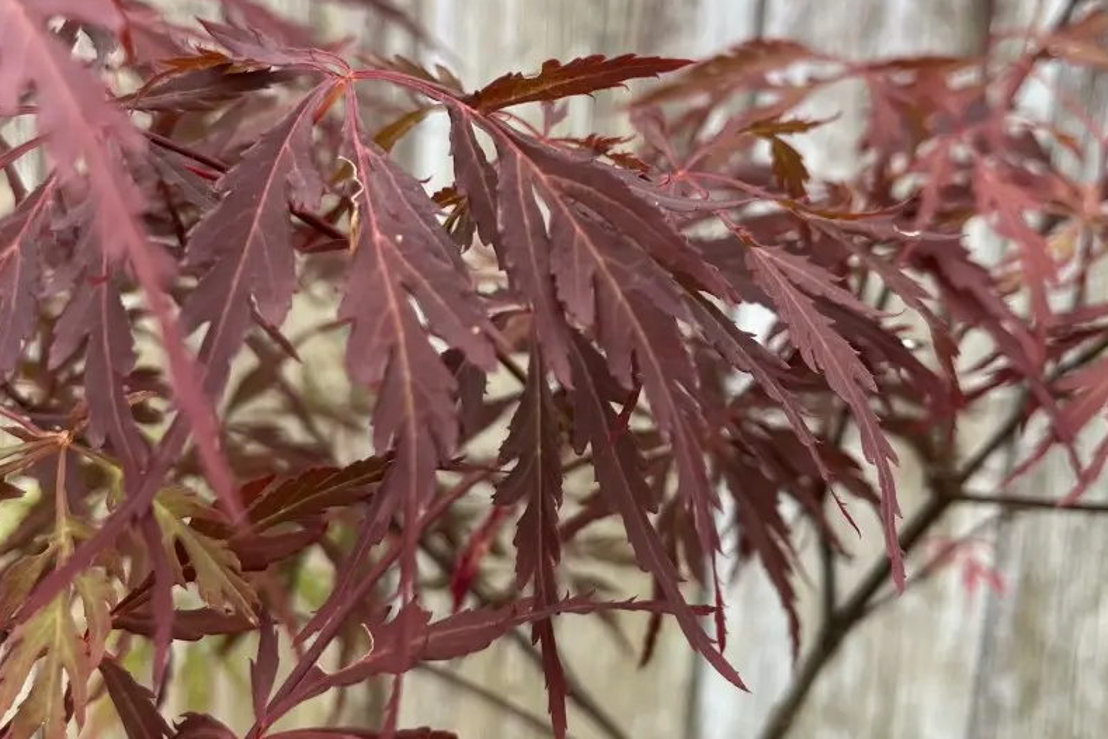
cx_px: 562
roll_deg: -5.6
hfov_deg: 51.9
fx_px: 1139
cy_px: 374
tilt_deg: -7.7
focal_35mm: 37
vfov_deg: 35.9
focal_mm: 5.1
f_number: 1.6
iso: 40
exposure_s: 1/260
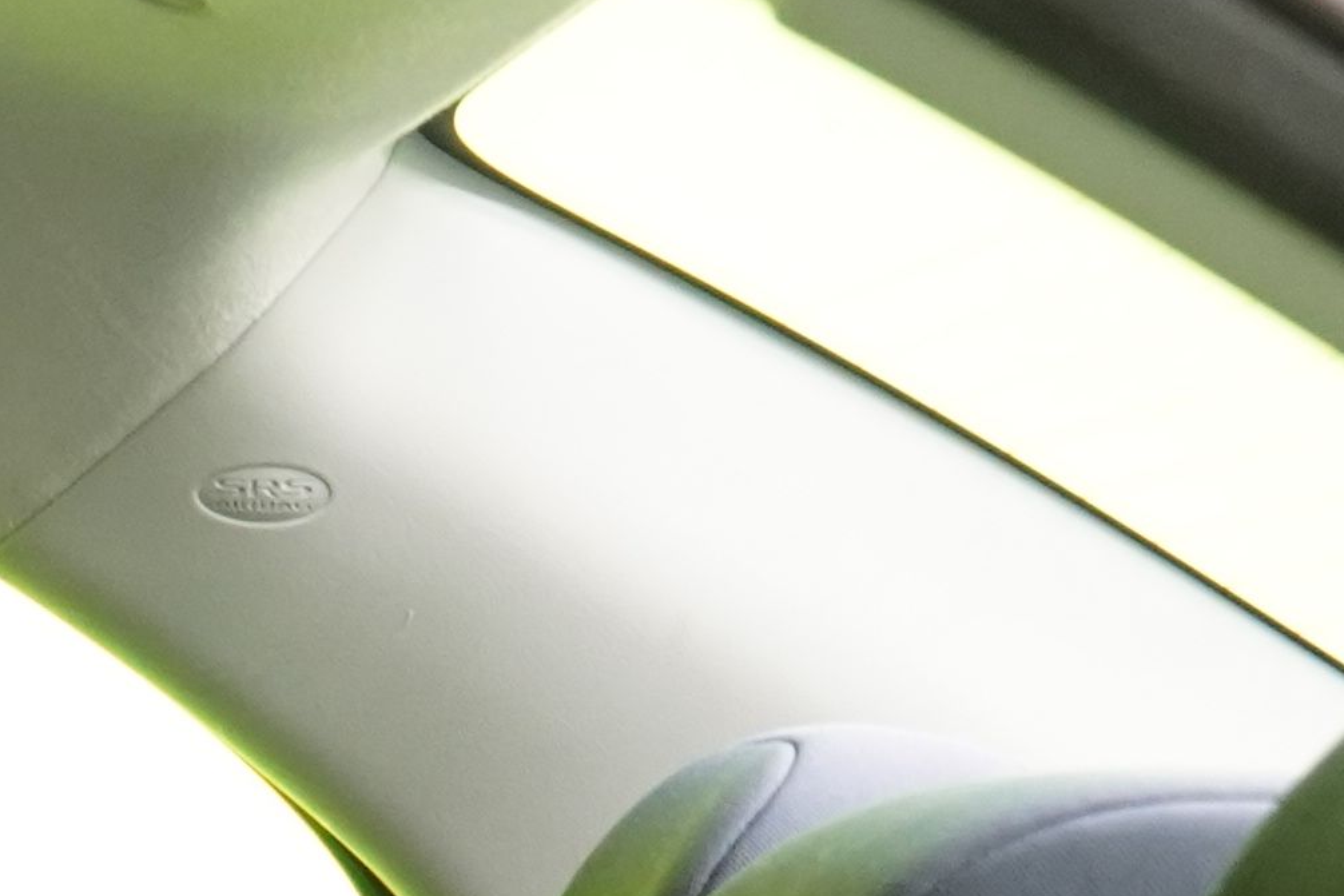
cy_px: 2484
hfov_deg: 10.6
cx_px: -1852
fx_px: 6235
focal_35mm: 167
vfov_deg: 7.4
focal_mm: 28
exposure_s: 1/20
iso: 3200
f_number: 5
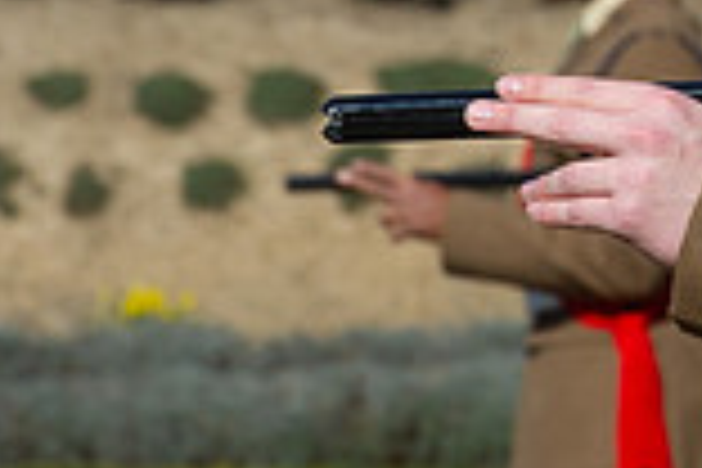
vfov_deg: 1.6
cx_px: 1007
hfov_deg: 2.3
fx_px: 17256
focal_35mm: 885
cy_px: -252
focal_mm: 200
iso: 250
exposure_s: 1/500
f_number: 10
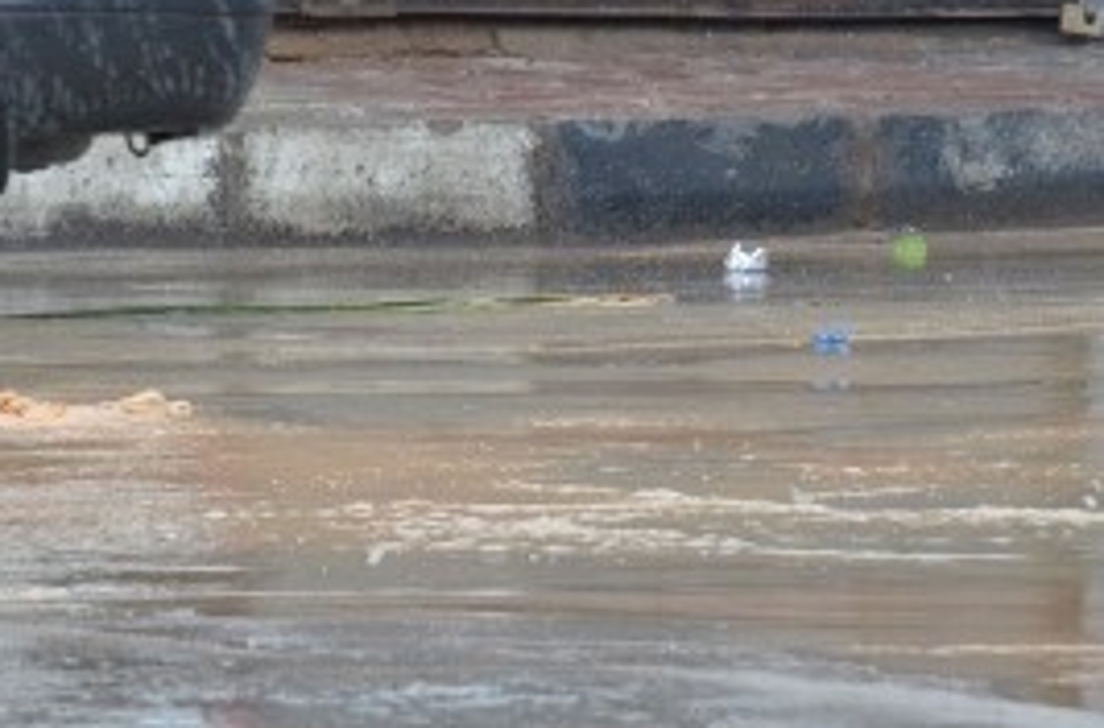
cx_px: -37
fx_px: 19191
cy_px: 271
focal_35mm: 628
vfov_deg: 2.2
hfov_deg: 3.3
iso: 1600
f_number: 16
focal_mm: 200
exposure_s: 1/500
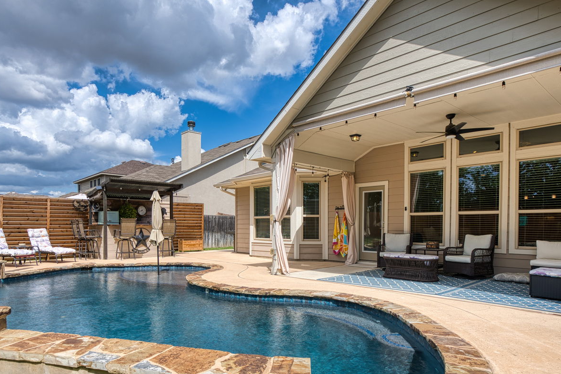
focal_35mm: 22
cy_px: 232
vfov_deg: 56.6
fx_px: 343
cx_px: 261
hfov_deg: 78.5
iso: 100
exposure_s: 1/250
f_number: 8
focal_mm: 16
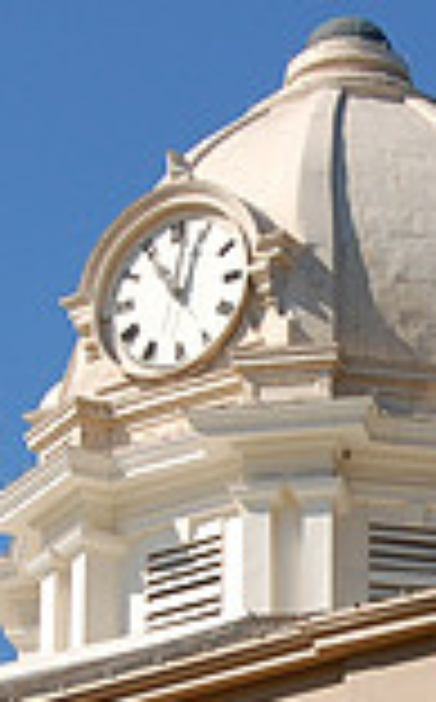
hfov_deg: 6.0
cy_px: 576
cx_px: 436
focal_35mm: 216
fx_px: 4122
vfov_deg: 9.7
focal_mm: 38
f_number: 10
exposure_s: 1/320
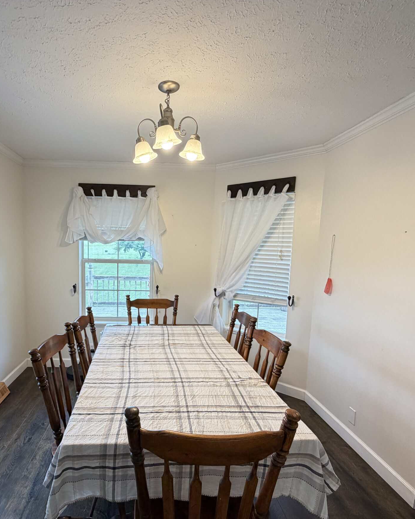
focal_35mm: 20
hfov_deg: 67.2
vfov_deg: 80.2
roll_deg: -0.2
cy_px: 282
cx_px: 159
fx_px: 307
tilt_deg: -6.4
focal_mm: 2.22
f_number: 2.2
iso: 200
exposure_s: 1/120
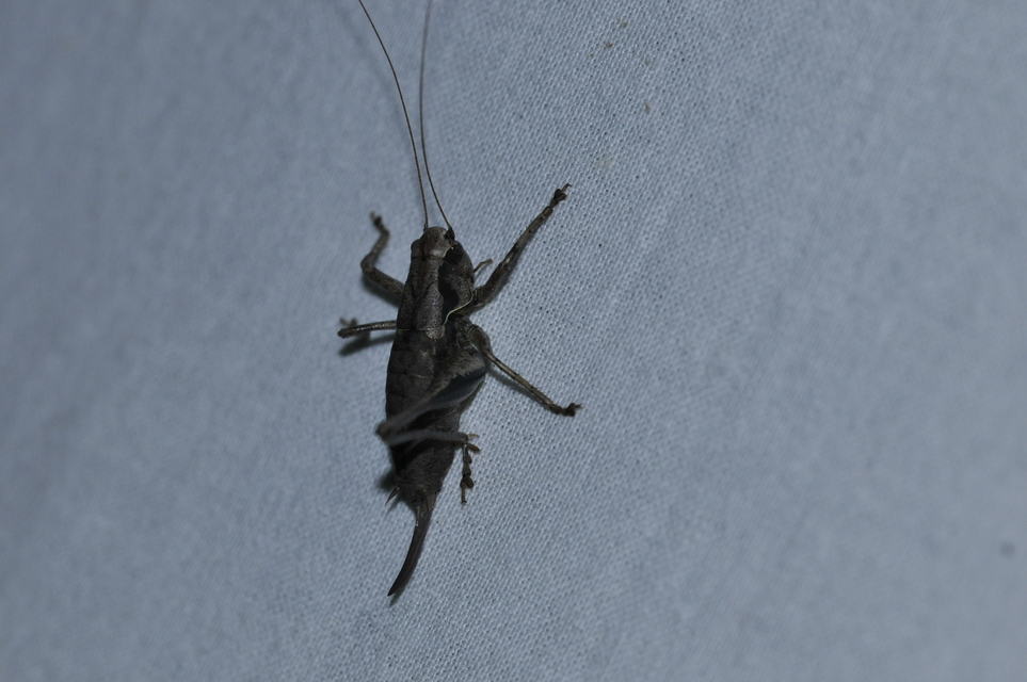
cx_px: 514
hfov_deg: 13.1
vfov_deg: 8.7
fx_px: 4488
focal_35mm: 158
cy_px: 341
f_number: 10
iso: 800
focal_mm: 105
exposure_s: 1/60
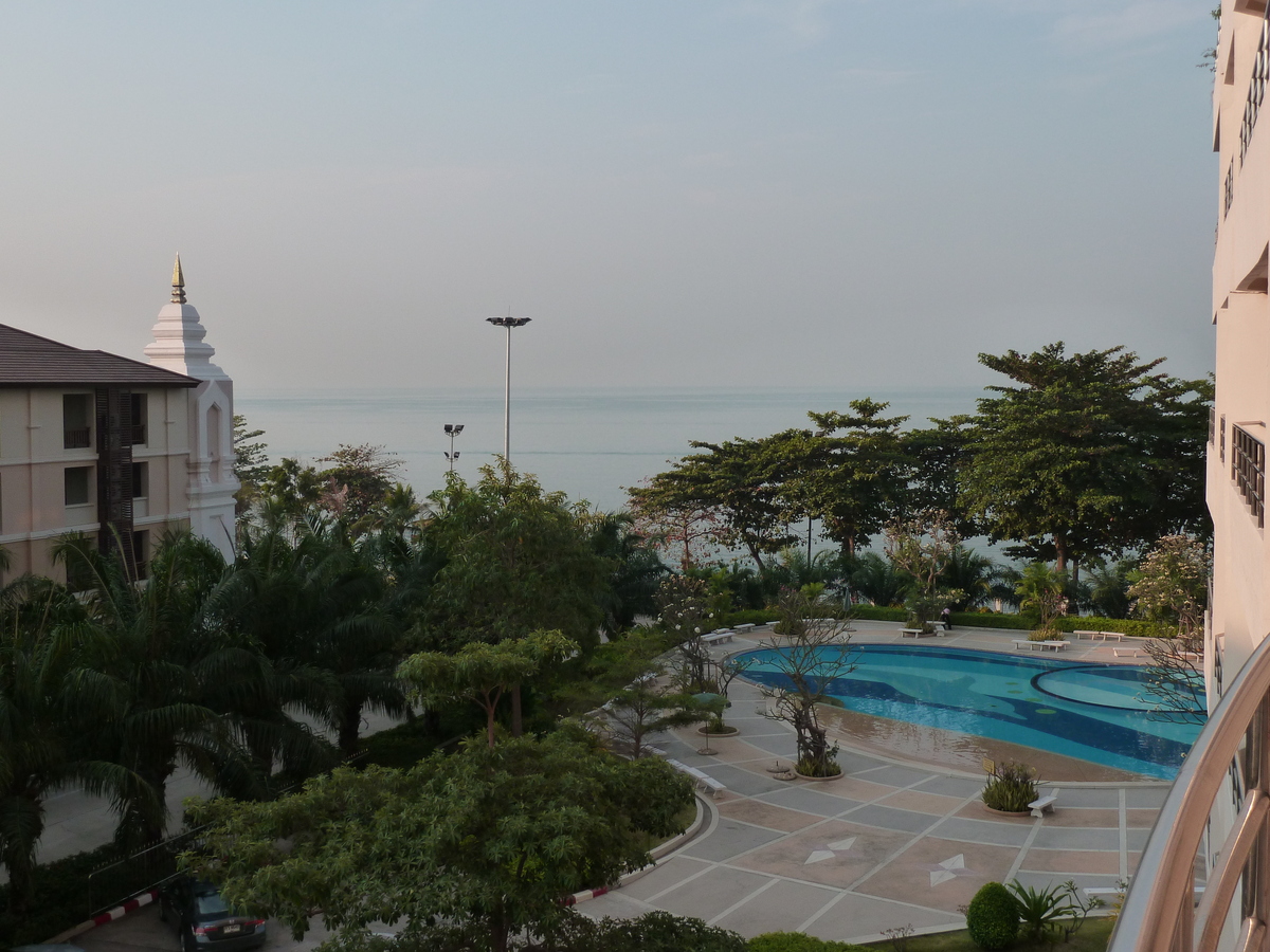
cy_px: 476
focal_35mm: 40
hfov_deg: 46.8
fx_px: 1468
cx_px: 635
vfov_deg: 36.0
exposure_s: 1/640
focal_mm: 6.5
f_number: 3.6
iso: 125
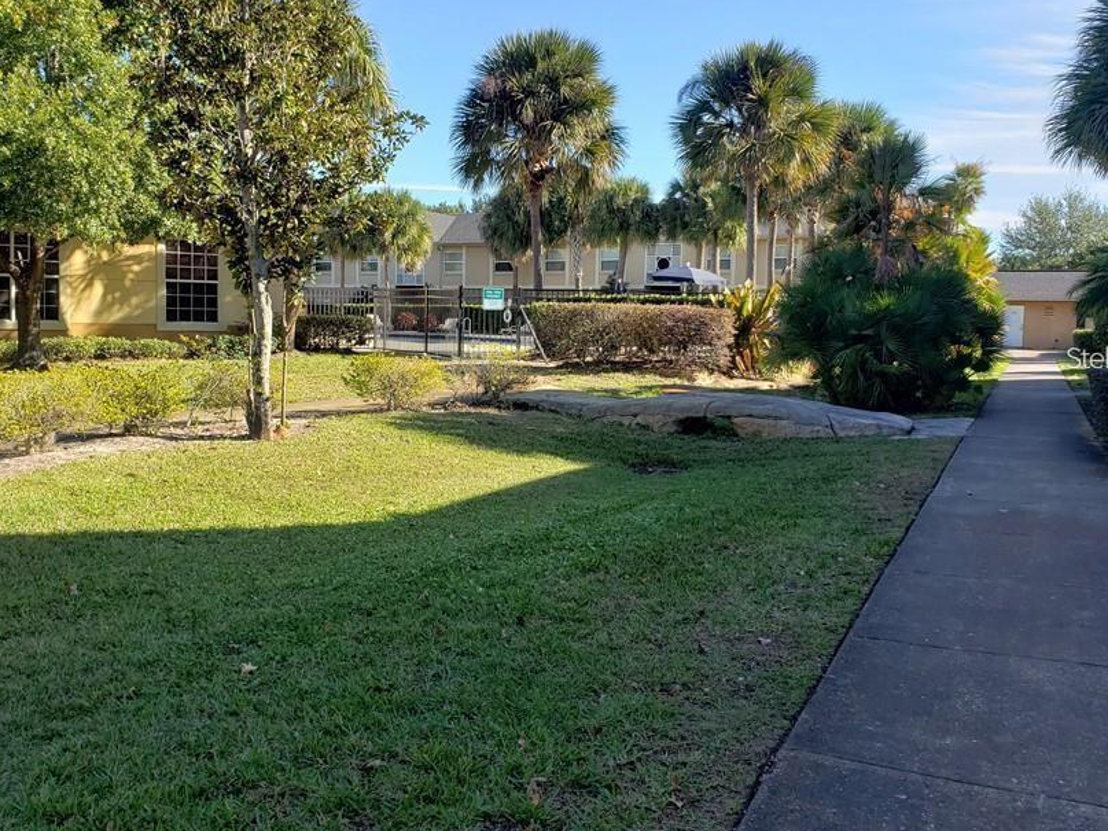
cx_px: 493
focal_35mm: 33
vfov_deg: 42.8
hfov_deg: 55.2
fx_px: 1056
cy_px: 357
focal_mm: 4.3
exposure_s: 1/668
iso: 50
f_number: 2.4
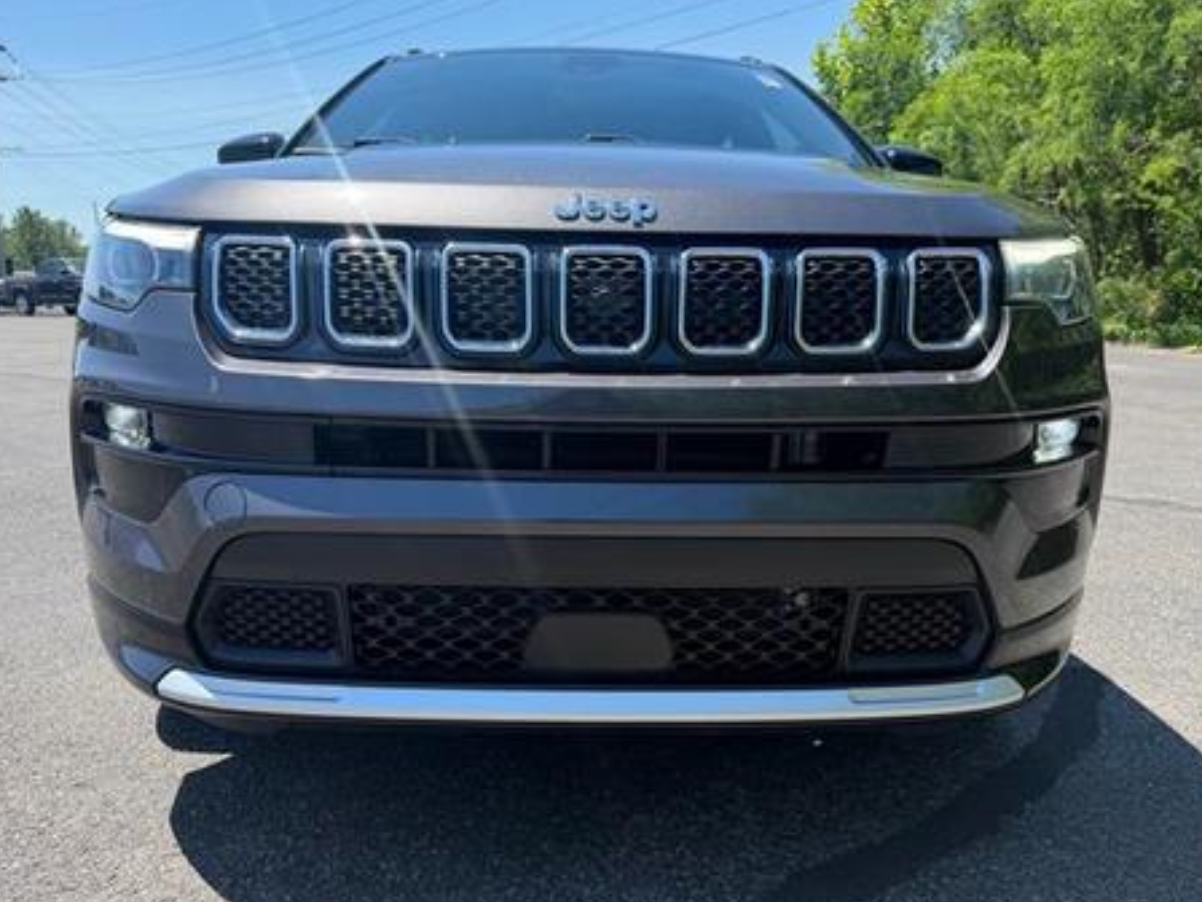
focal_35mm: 27
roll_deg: +2.4
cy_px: 459
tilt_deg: -11.9
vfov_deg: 51.4
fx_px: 938
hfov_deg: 65.3
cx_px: 580
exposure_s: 1/2000
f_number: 1.78
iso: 100
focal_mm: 6.76
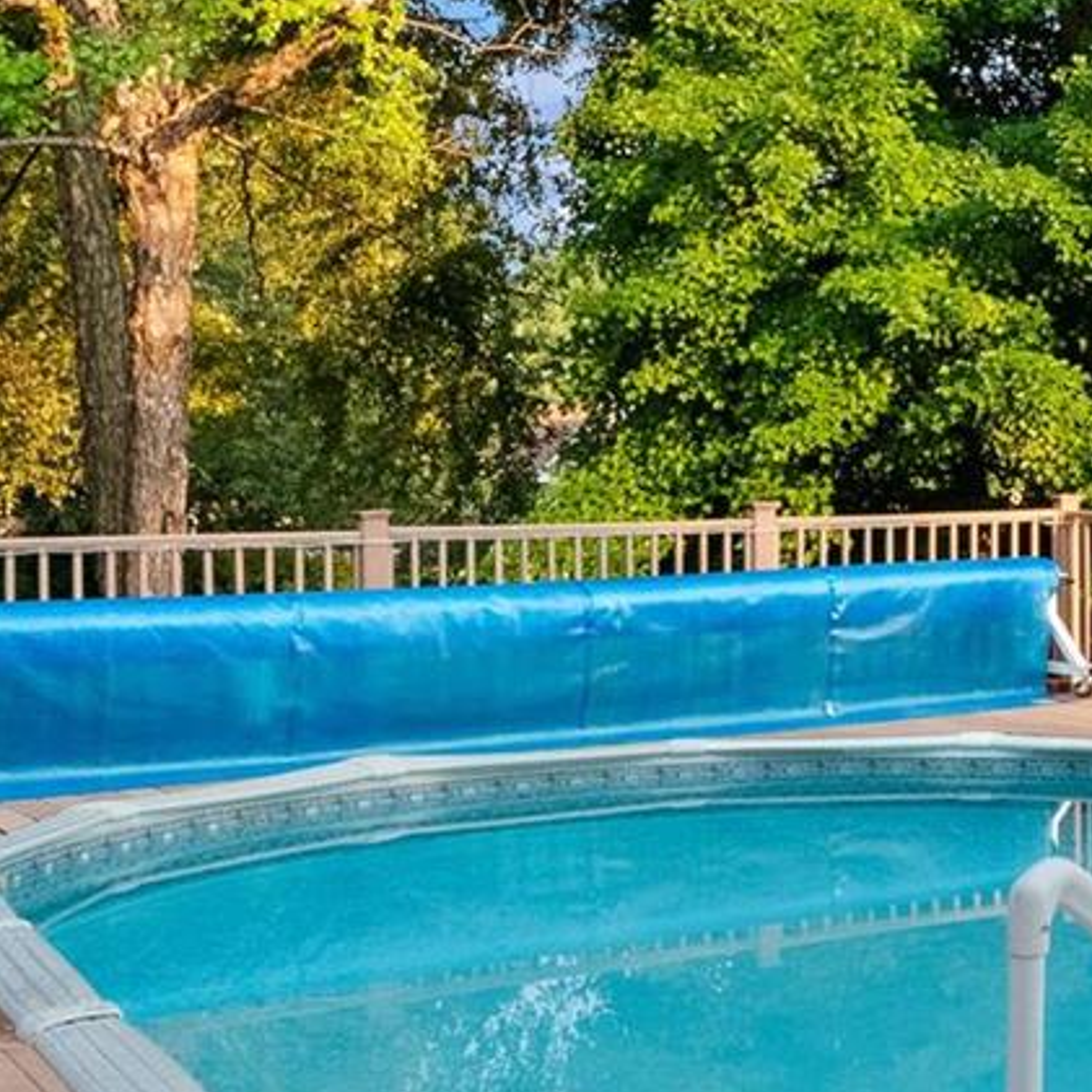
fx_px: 2534
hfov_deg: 22.2
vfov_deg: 24.3
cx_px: 1364
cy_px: 482
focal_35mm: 71
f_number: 9
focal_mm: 11
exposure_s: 1/200
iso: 640
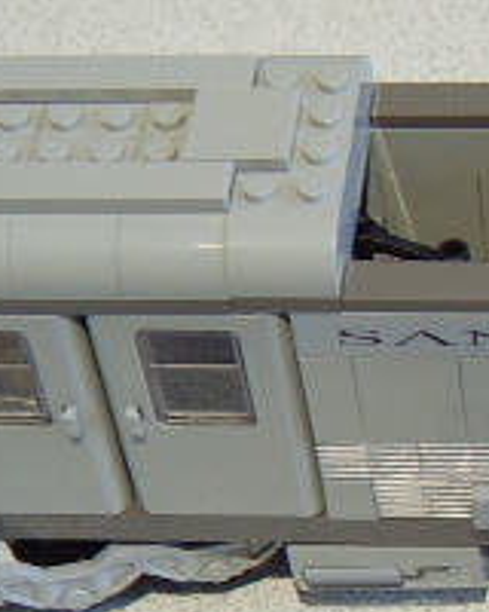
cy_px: 413
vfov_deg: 19.7
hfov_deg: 15.4
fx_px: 1755
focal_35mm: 97
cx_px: 565
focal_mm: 8.13
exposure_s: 1/19
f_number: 2.7
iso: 100
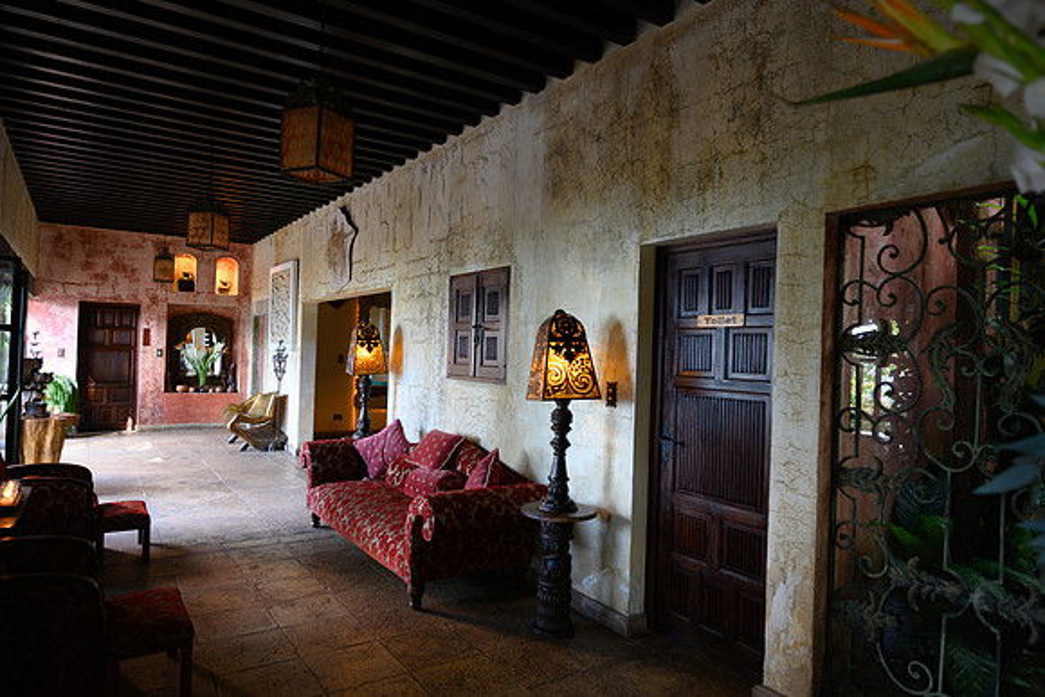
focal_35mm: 22
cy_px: 348
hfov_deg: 78.6
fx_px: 639
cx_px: 522
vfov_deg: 57.3
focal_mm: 22
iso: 800
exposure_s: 1/50
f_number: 4
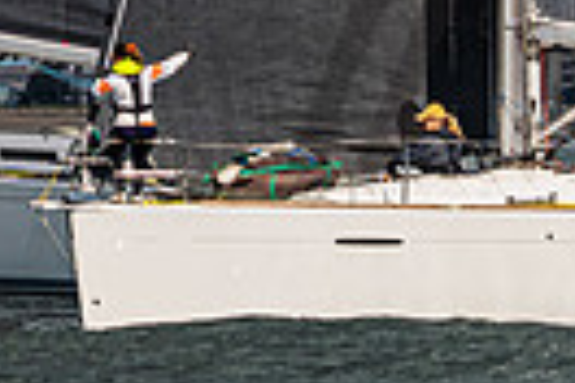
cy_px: -729
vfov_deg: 1.2
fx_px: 17568
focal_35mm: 1100
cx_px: 333
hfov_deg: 1.9
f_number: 5.6
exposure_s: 1/4000
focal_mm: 185
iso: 400
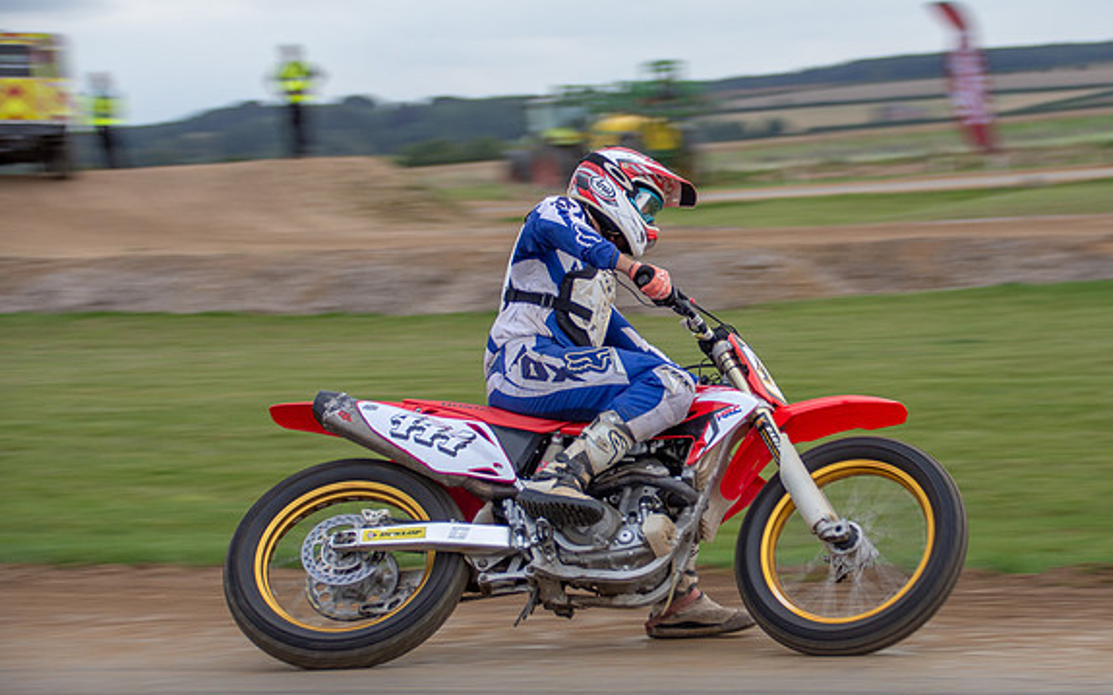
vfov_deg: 9.9
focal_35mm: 132
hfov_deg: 15.8
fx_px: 4003
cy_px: 383
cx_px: 720
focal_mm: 66
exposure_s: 1/200
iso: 160
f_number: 5.6
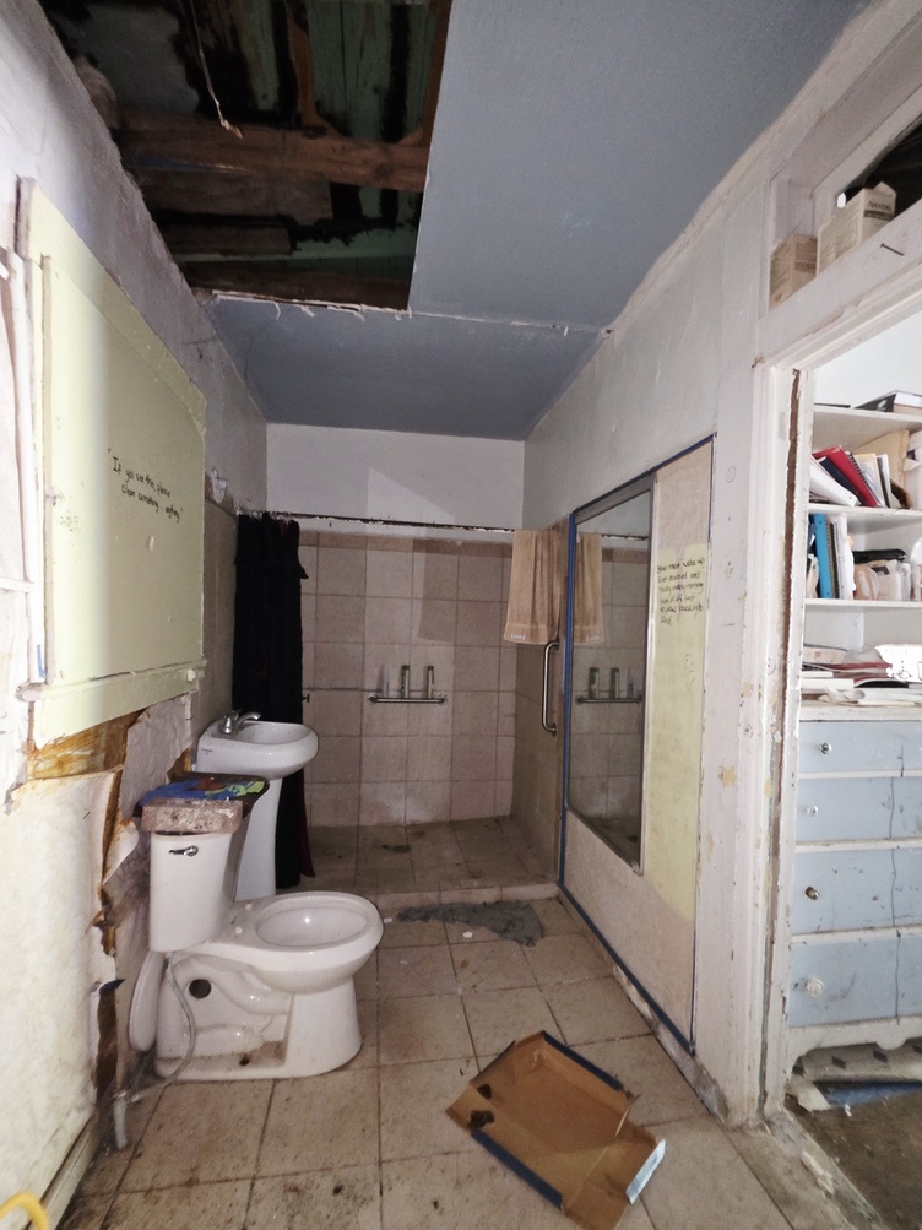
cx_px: 459
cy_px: 640
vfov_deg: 102.0
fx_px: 497
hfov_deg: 85.7
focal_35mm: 14
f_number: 1.9
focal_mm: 2.2
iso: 2000
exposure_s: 1/8.01
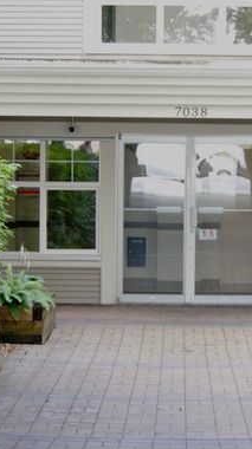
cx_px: 214
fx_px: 1453
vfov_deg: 17.6
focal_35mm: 122
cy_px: 213
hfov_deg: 9.9
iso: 400
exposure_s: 1/25
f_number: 5.3
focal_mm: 46
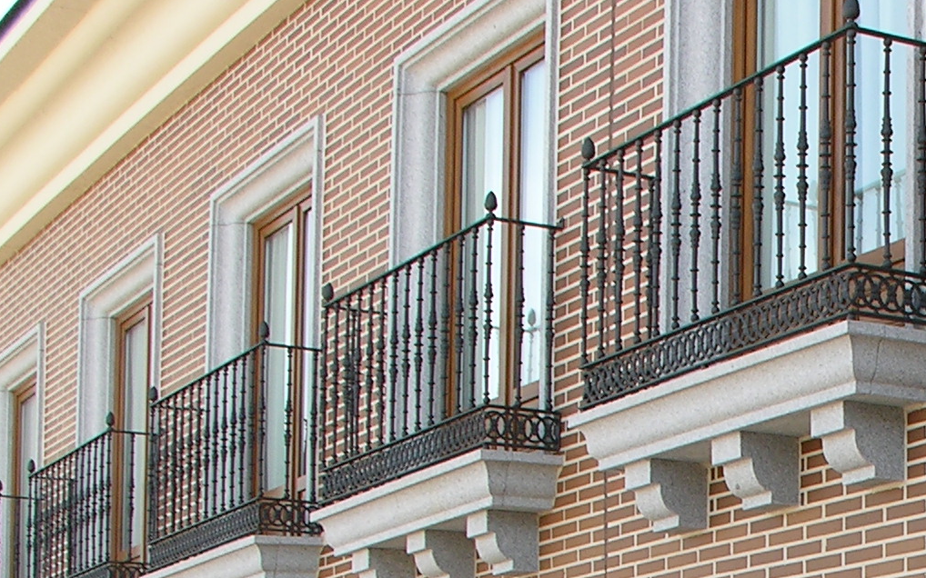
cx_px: 1050
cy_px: 950
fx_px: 3003
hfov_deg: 16.9
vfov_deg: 10.5
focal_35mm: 119
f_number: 6.3
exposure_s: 1/51.7
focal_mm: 8.9
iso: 50
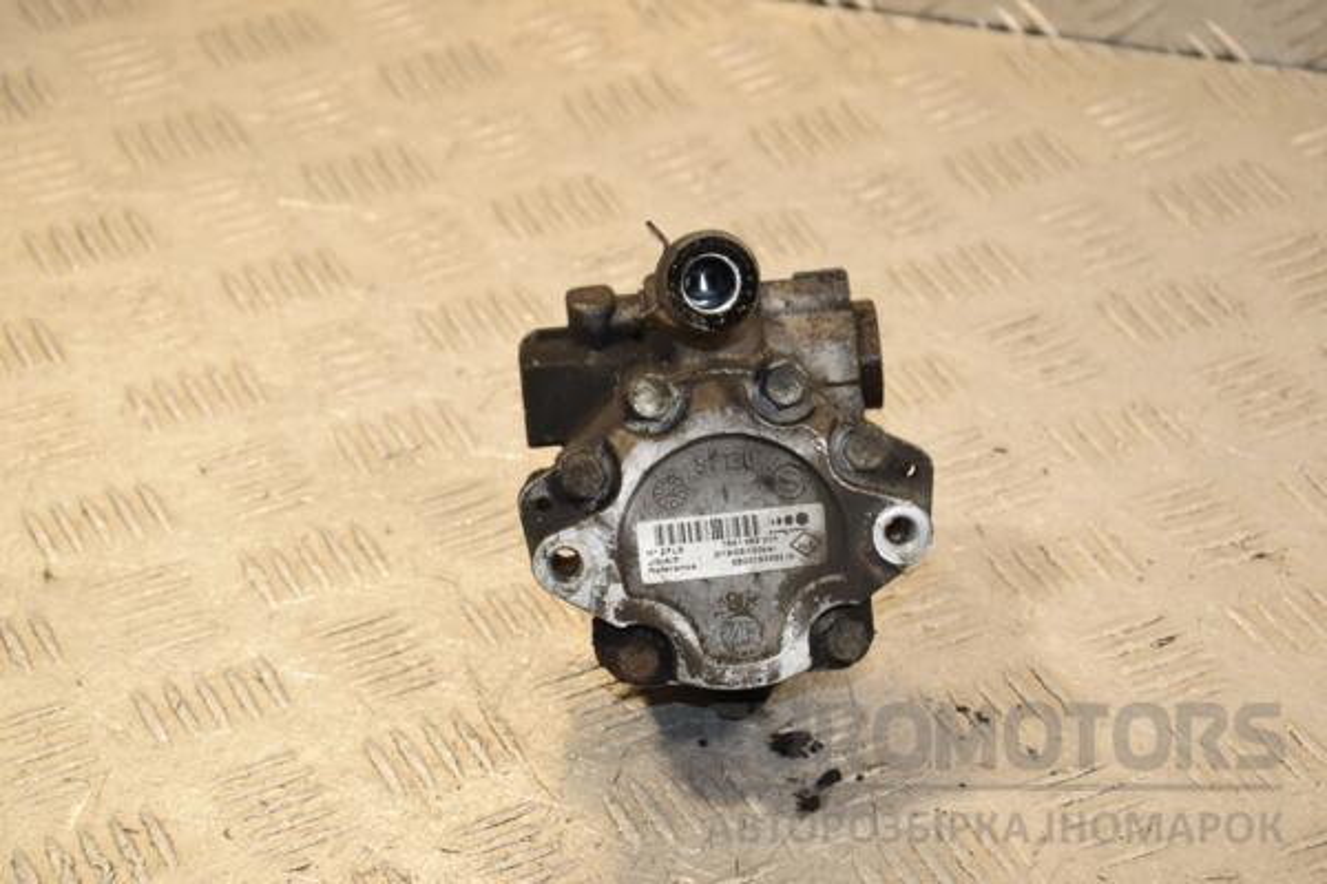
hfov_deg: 19.5
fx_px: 3870
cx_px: 664
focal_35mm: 105
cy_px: 442
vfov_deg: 13.0
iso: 800
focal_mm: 70
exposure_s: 1/200
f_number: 7.1
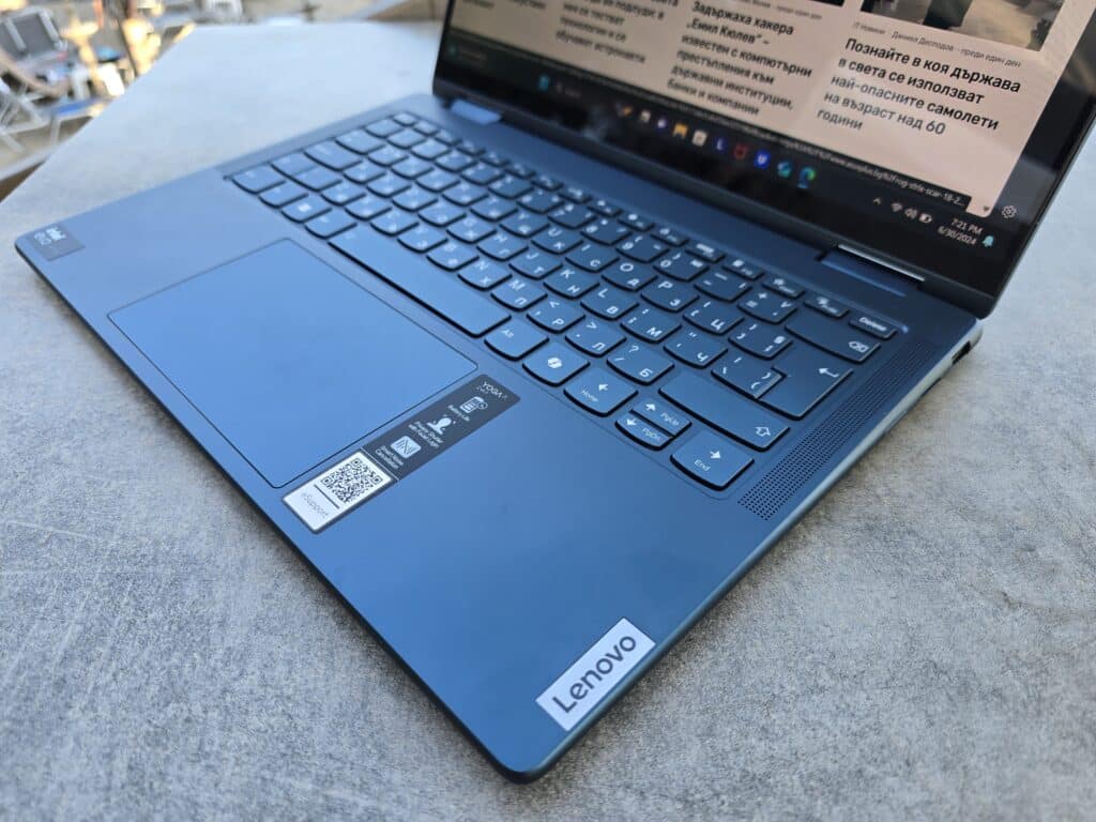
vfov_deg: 58.9
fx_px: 728
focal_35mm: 23
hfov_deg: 73.9
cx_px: 548
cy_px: 411
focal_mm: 6.3
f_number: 1.7
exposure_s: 1/180
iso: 40
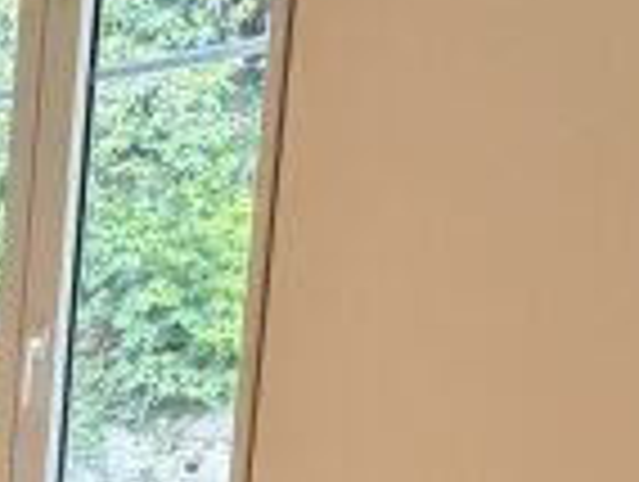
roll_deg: -1.2
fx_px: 1276
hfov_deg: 18.9
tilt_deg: -6.2
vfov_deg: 20.4
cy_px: 534
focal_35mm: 69
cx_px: -603
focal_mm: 2.22
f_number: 2.2
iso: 1000
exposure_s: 1/50
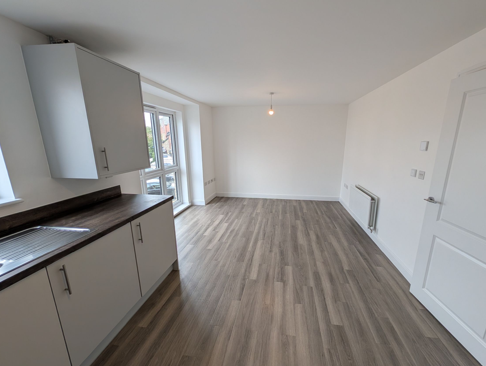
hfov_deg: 106.0
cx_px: 258
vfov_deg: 90.1
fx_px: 183
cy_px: 186
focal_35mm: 13
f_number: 1.7
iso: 90
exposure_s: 1/532
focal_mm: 2.02
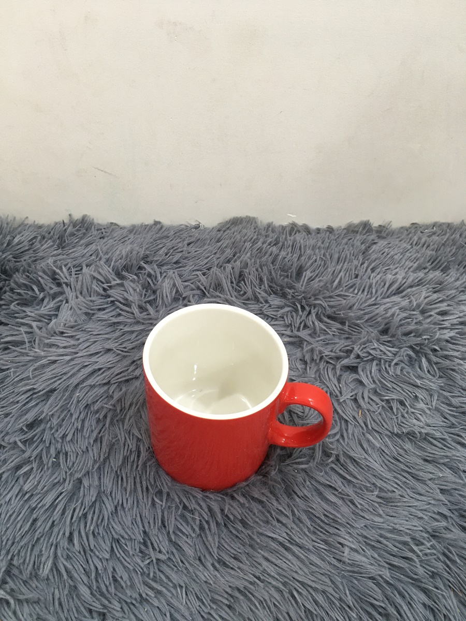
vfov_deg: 61.7
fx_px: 521
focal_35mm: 29
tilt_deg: -46.6
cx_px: 233
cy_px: 310
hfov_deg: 48.2
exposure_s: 1/33
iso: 125
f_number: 2.2
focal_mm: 4.15
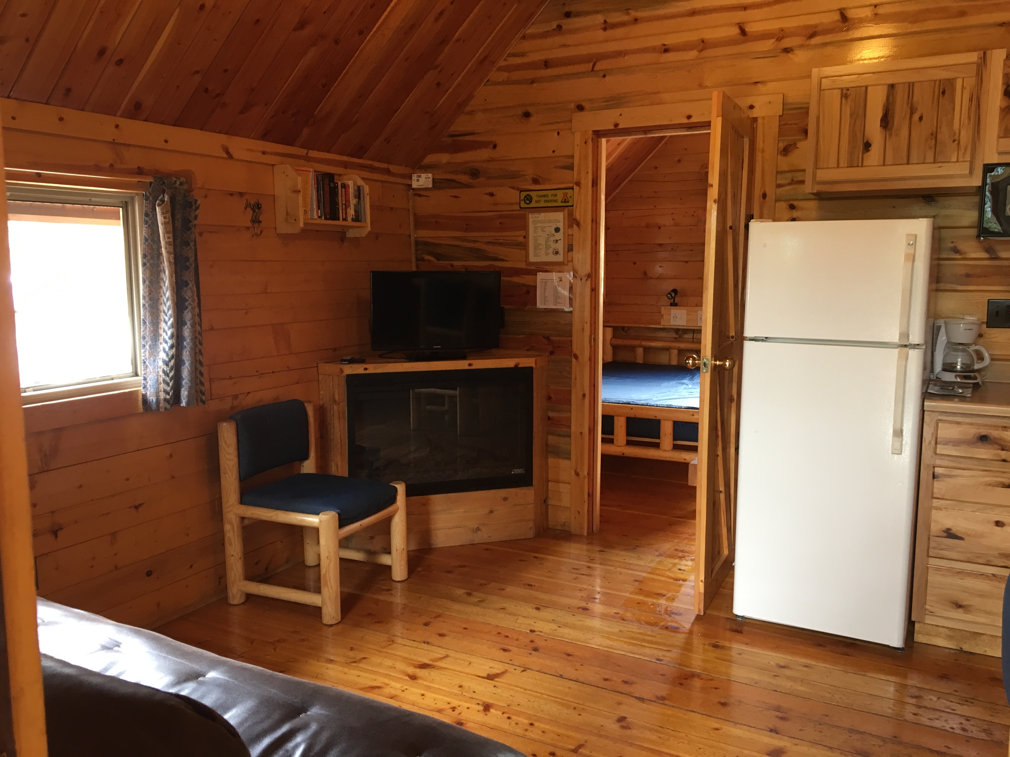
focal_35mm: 29
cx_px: 505
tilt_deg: -6.3
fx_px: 846
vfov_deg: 48.2
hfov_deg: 61.7
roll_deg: +0.4
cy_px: 378
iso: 80
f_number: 2.2
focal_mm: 4.15
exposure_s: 1/30
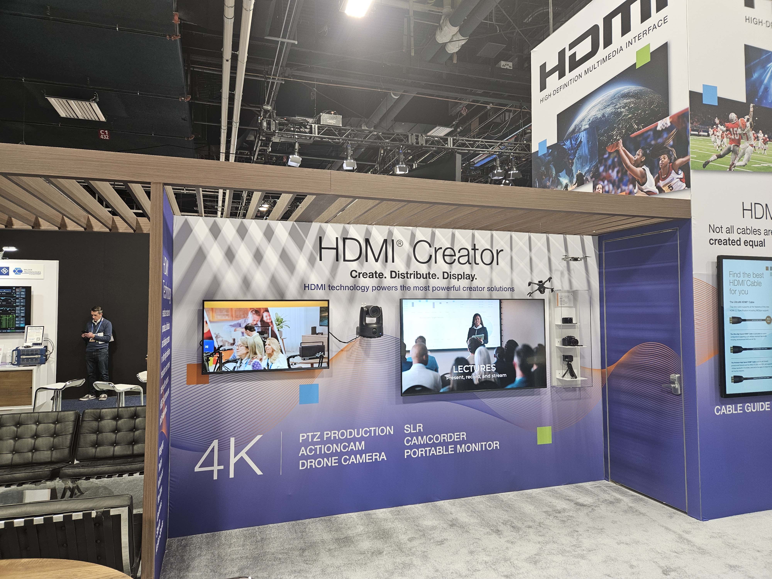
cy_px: 290
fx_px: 513
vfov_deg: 58.9
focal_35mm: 23
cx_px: 386
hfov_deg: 73.9
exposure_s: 1/120
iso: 125
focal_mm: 5.4
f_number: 1.8
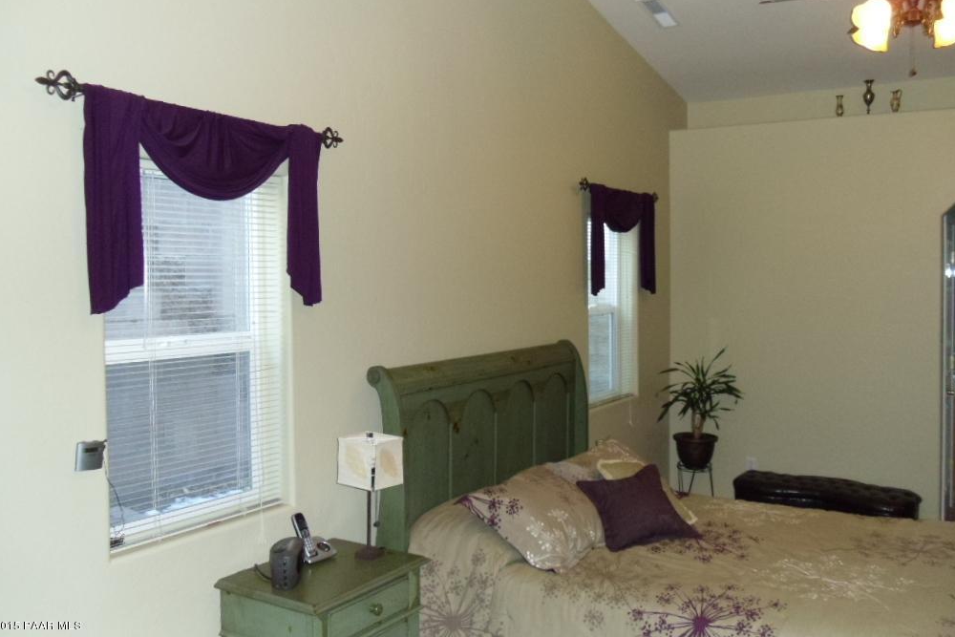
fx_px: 875
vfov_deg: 39.9
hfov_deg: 57.2
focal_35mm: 33
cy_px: 286
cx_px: 469
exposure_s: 1/45
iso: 400
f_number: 3.3
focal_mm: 5.6
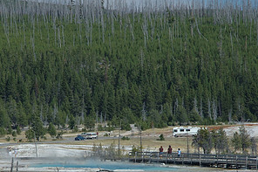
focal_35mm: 206
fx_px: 1475
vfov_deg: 6.6
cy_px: 160
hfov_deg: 10.0
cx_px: 106
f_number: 8
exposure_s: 1/200
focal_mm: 70
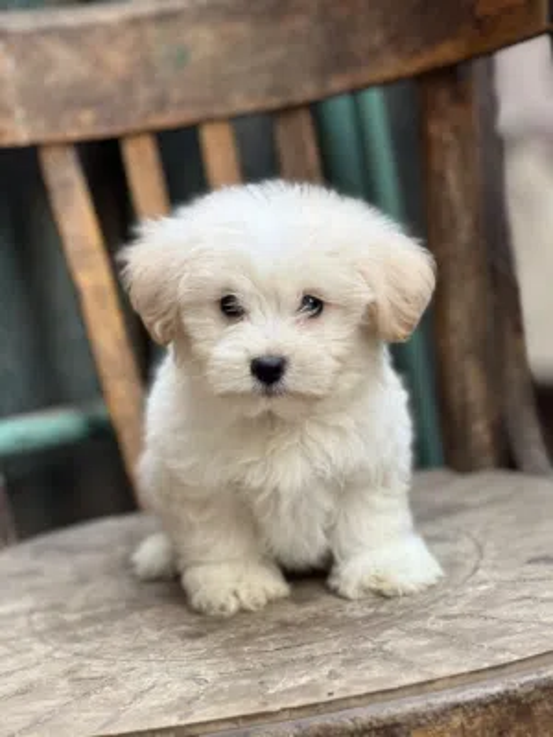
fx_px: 1640
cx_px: 276
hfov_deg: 19.1
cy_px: 368
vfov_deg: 25.3
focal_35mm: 77
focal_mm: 9
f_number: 2.8
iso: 160
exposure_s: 1/121
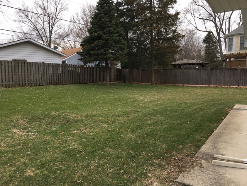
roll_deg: -0.1
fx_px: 207
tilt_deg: -5.3
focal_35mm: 29
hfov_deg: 61.7
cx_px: 124
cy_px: 93
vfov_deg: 48.2
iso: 25
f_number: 2.2
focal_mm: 4.15
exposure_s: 1/225
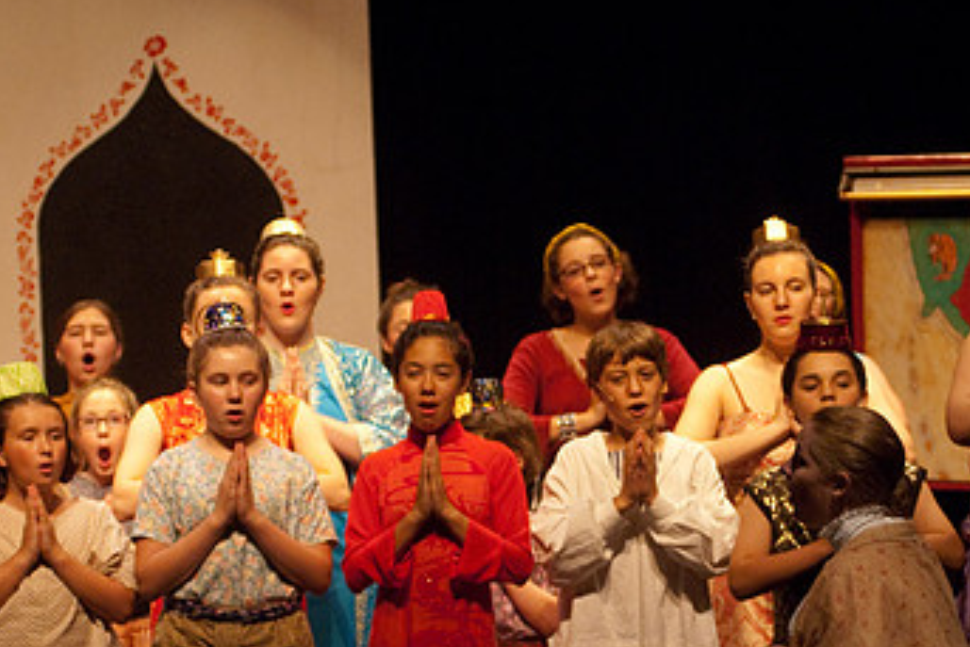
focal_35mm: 203
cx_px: 696
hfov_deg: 10.1
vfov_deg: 6.8
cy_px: 526
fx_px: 5472
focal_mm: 80
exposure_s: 1/125
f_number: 2.8
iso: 1000
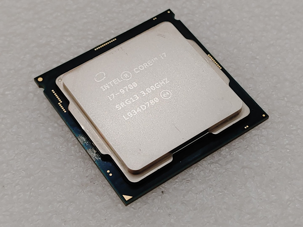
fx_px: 630
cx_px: 152
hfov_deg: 27.0
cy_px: 114
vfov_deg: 20.4
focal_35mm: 72
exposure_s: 1/315
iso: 50
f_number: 1.8
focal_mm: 4.36
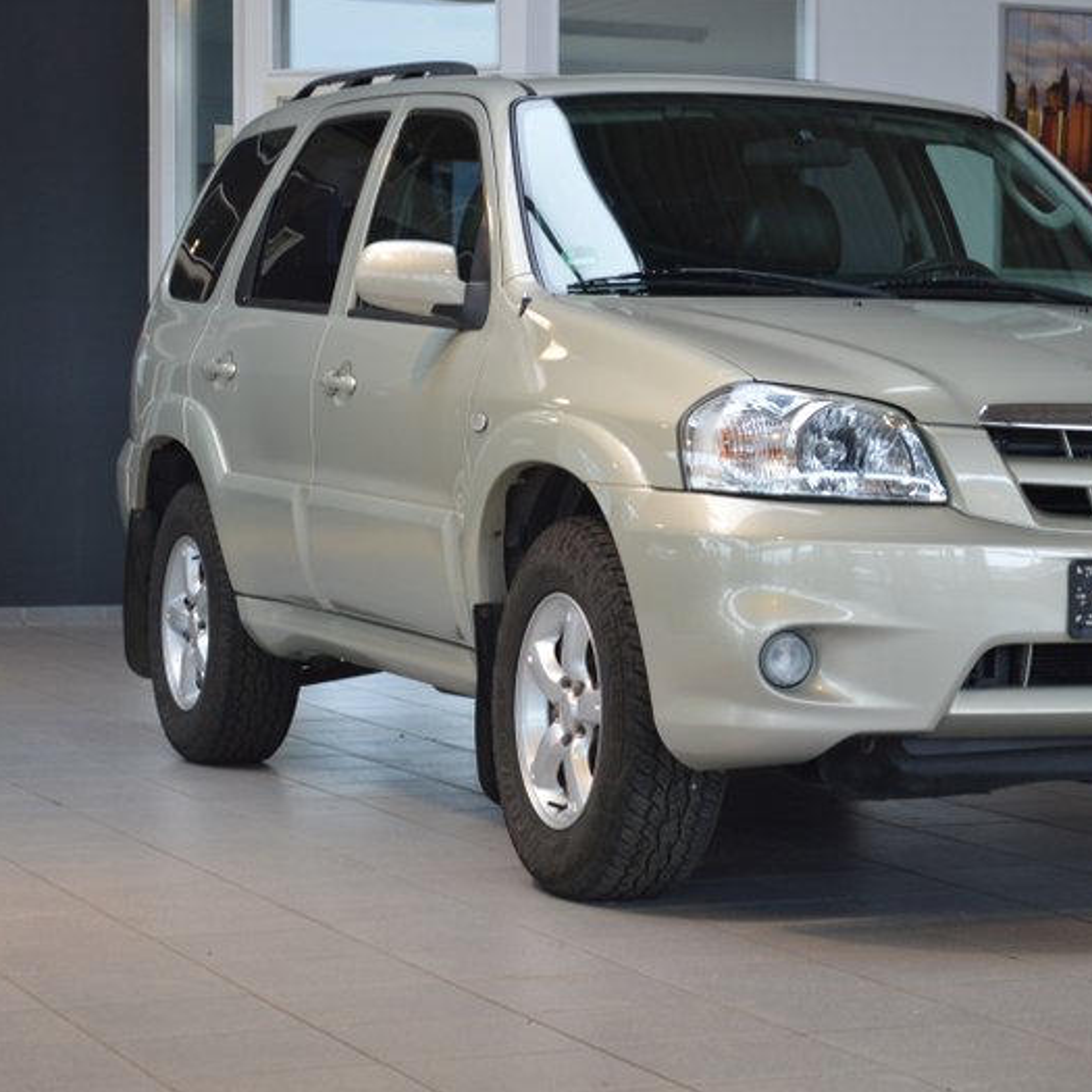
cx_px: 788
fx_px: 3462
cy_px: 549
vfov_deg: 17.9
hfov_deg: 17.8
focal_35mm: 97
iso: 400
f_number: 5
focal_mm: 50
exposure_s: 1/40
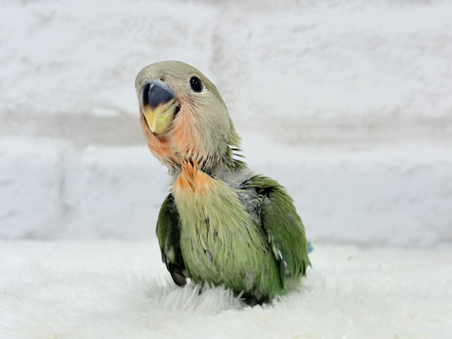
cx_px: 226
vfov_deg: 28.0
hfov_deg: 36.8
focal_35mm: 52
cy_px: 170
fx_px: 679
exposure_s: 1/100
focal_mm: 5.96
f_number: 1.6
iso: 64
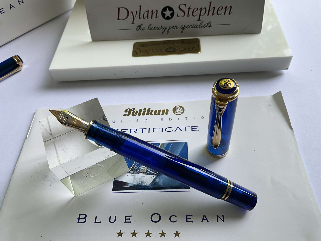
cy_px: 120
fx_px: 269
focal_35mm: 29
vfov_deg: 48.2
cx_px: 160
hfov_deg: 61.7
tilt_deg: -53.9
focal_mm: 3
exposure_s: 1/122
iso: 20
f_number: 1.8
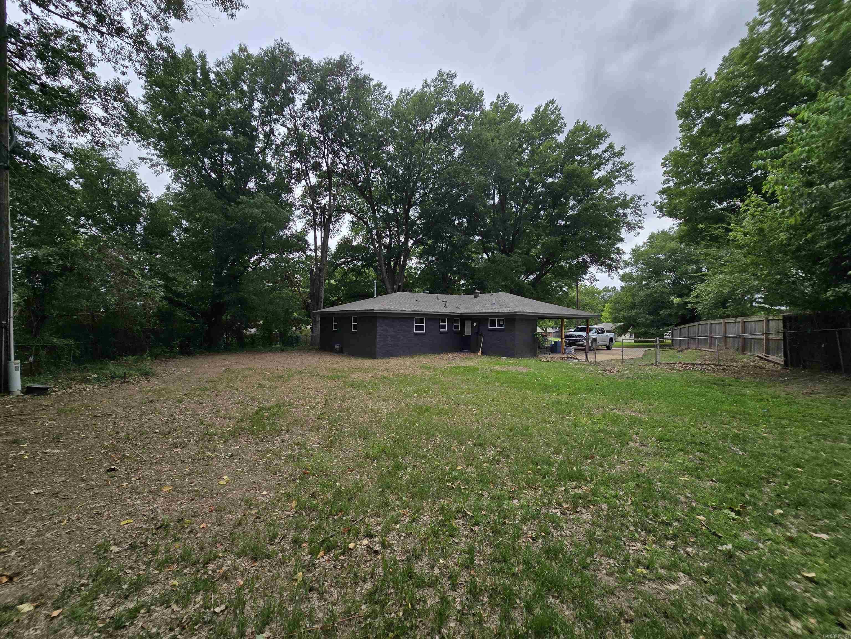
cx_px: 426
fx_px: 320
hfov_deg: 106.2
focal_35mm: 13
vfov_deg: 89.9
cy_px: 320
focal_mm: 2.2
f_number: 2.2
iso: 50
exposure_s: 1/2077
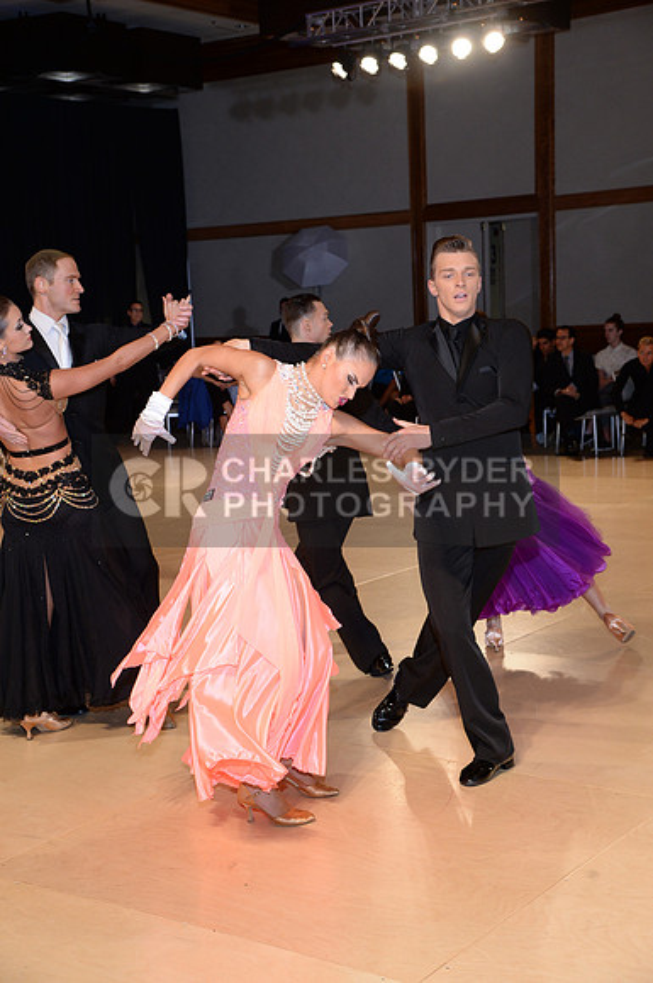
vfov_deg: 36.3
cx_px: 326
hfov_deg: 24.5
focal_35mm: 55
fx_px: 1501
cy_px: 492
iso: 1250
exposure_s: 1/250
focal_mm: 55
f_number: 5.6
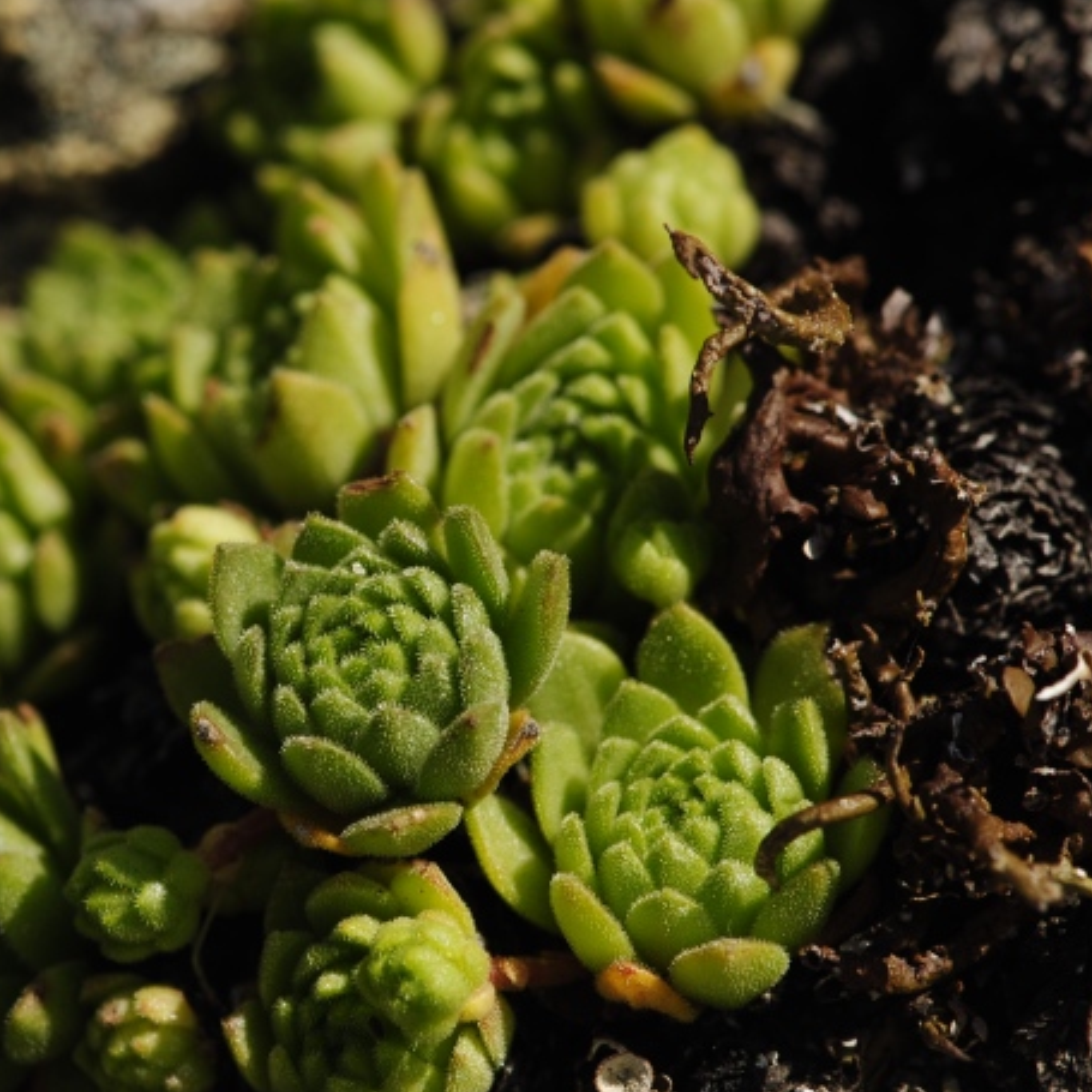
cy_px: 629
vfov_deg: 9.2
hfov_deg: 9.2
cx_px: 295
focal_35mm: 191
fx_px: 6808
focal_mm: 85
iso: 100
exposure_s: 1/320
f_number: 8
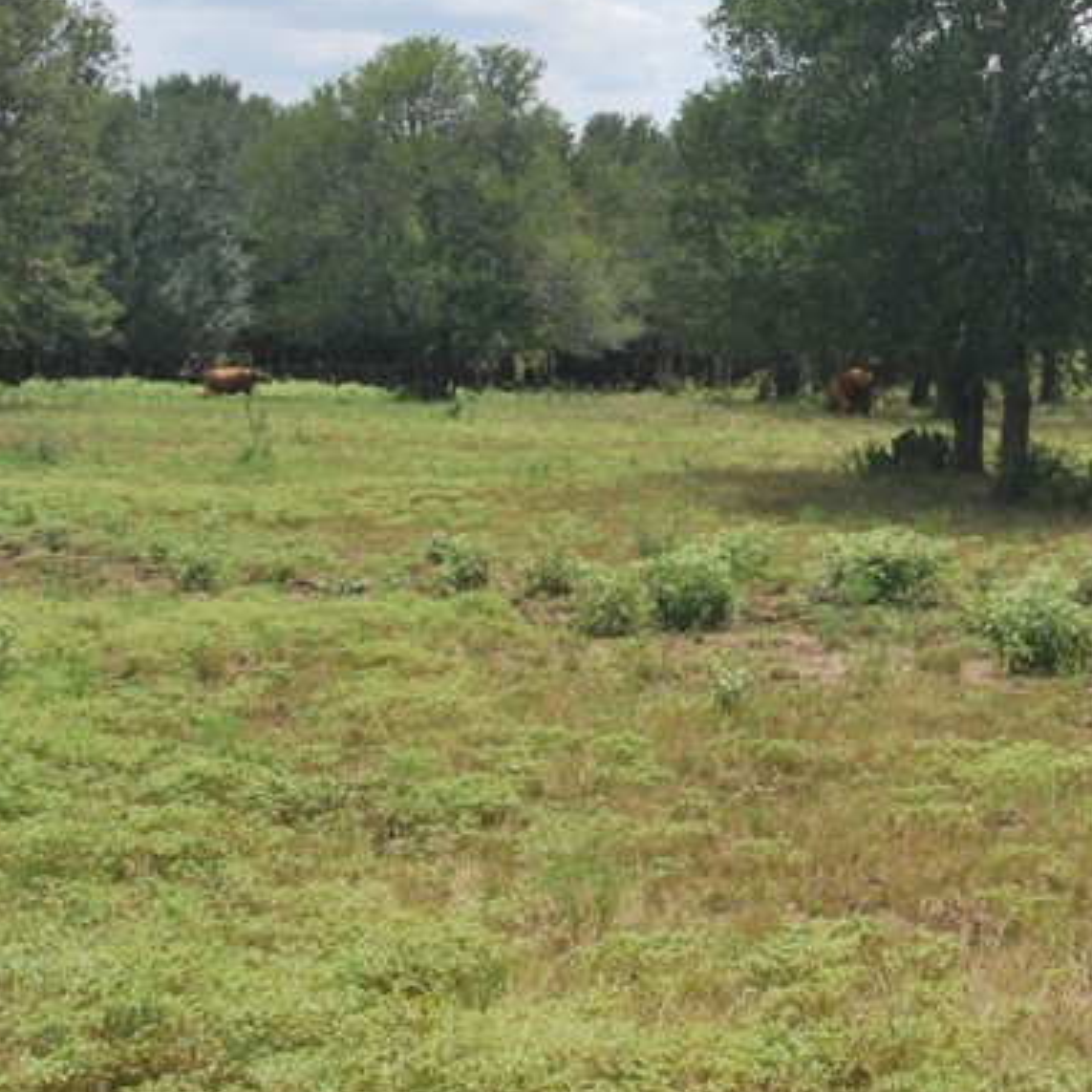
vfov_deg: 16.5
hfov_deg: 16.4
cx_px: 907
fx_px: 3755
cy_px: 264
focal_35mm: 105
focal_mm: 29
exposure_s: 1/200
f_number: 16
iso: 400
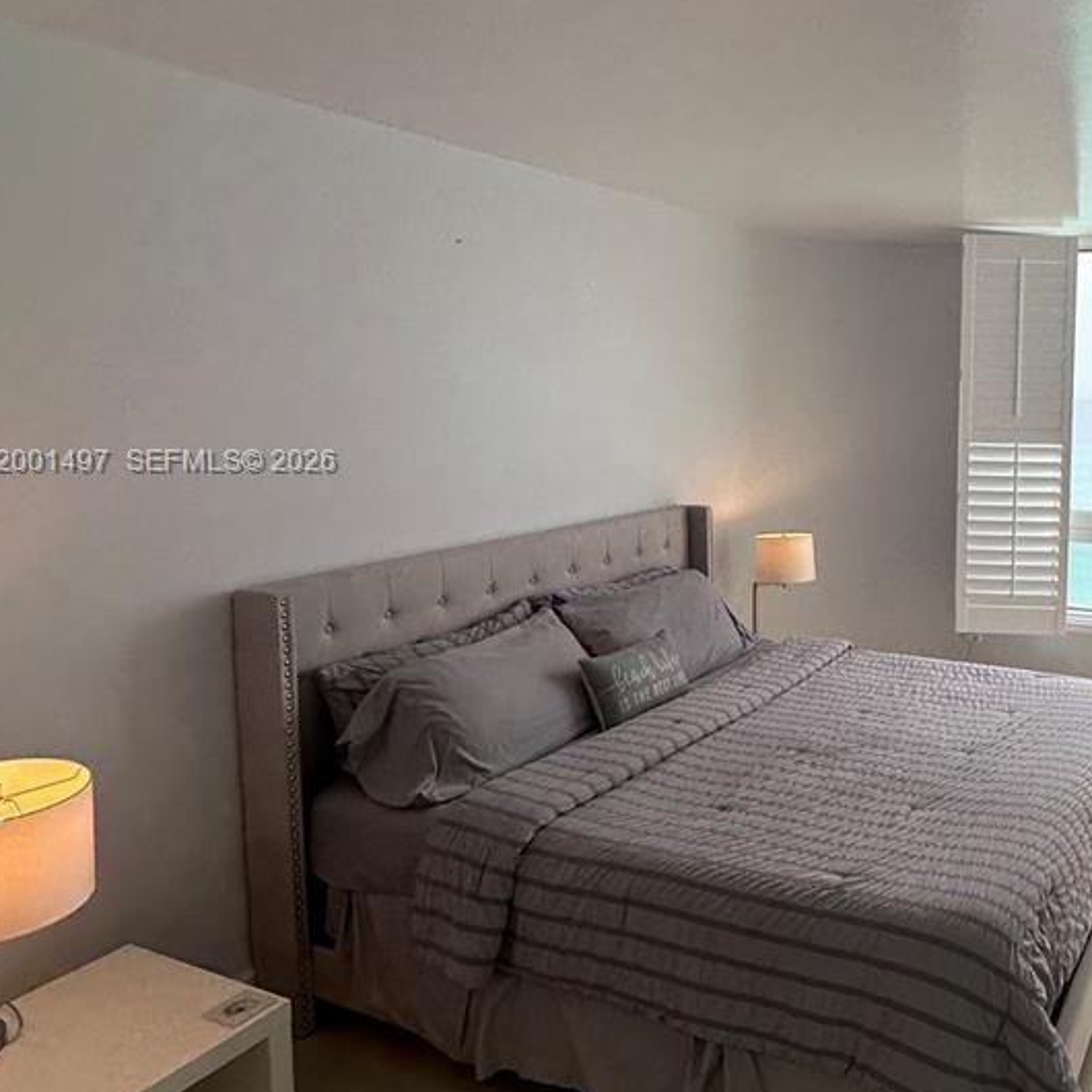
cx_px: 882
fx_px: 999
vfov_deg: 57.0
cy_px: 464
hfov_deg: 53.3
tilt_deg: -4.1
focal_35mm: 28
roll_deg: -1.7
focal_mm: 2.22
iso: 50
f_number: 2.2
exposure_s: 1/120
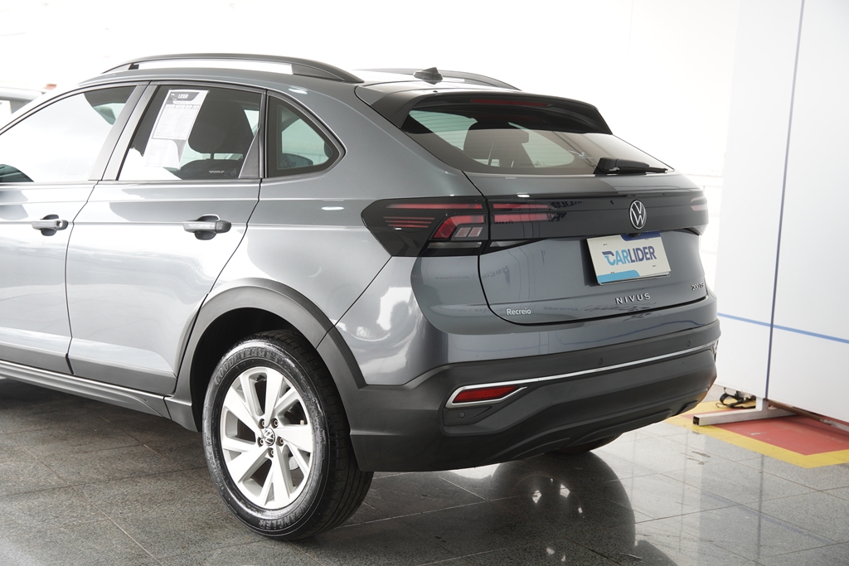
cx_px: 424
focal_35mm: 50
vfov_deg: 27.3
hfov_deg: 40.0
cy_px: 283
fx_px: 1167
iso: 200
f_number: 3.5
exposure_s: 1/80
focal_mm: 33
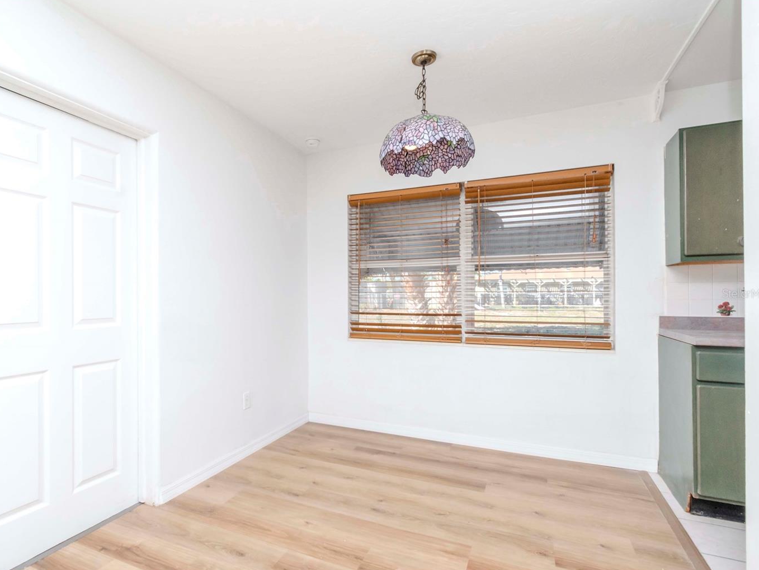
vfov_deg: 74.7
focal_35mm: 17
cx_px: 325
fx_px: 373
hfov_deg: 90.4
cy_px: 293
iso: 500
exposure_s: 1/200
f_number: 11
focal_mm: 10
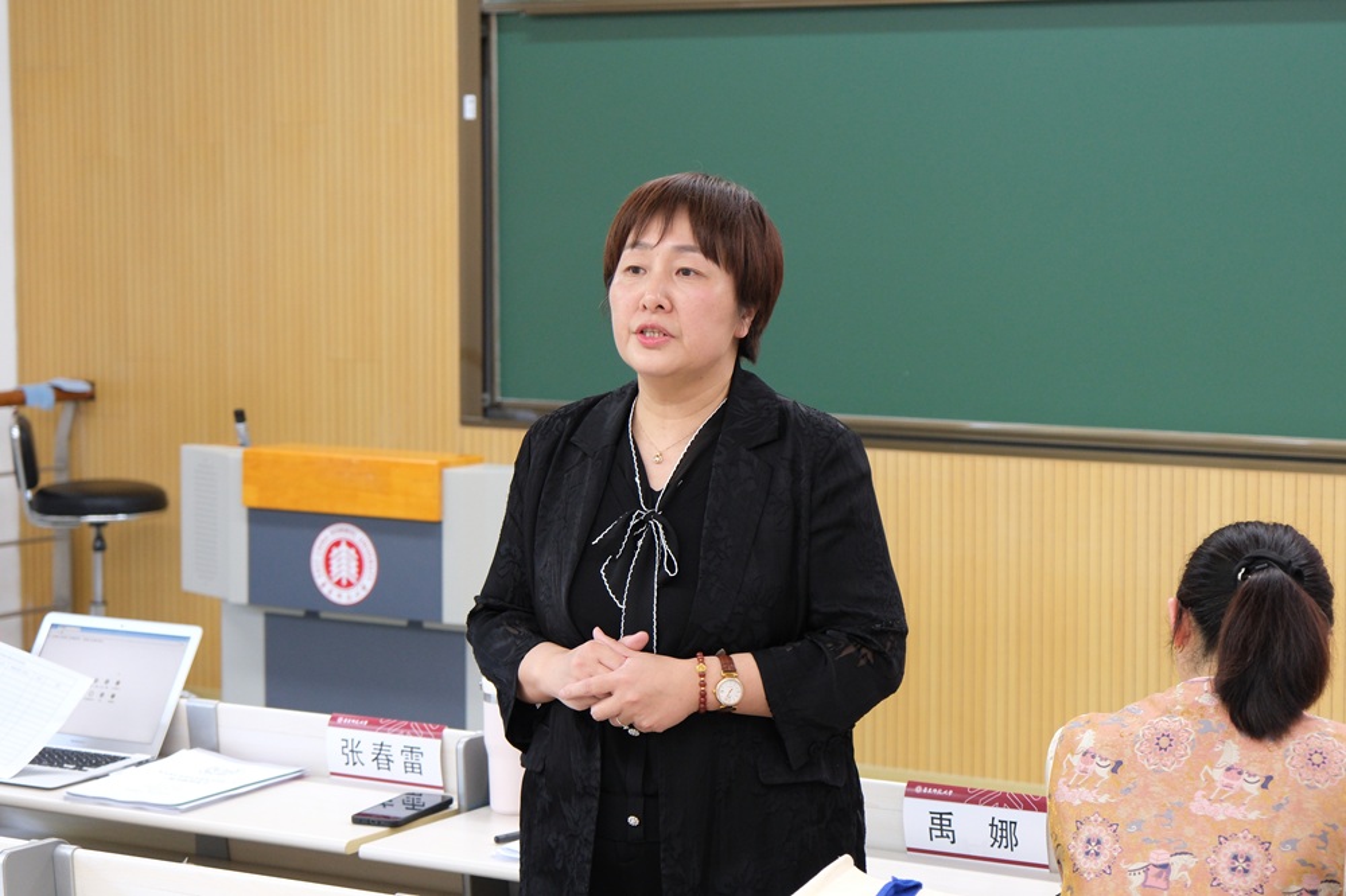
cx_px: 673
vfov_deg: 17.3
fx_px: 2953
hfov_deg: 25.7
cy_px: 448
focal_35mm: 79
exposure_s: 1/70
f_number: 4
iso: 1600
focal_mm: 52.4
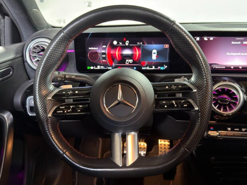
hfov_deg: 55.4
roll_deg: +0.8
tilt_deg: -20.7
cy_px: 92
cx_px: 124
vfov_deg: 42.9
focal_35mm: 33
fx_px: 235
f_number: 1.78
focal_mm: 6.76
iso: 640
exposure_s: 1/25
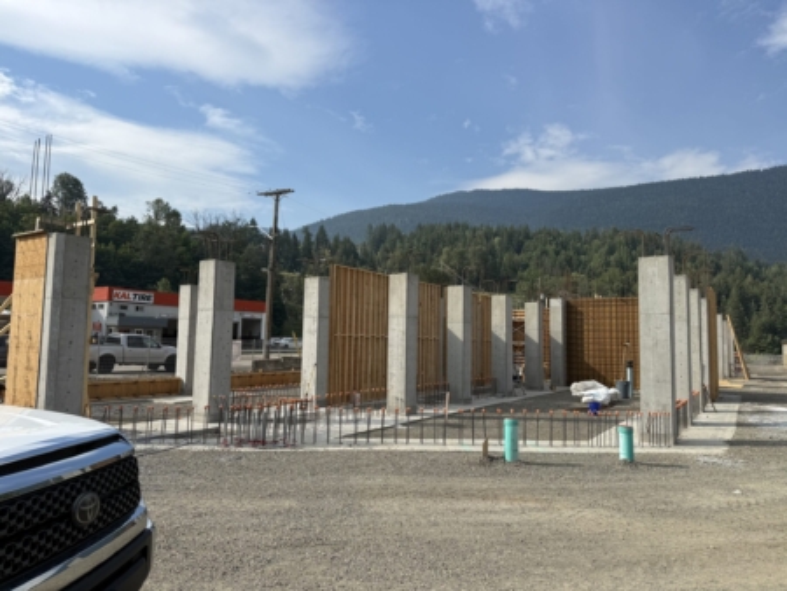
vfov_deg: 56.9
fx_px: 546
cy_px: 296
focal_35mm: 24
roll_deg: -0.7
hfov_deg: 71.6
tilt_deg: +5.4
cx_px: 394
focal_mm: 6.76
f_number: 1.78
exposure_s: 1/5319
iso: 80
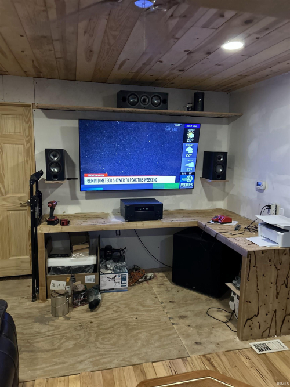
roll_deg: -1.0
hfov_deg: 53.0
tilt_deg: -5.1
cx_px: 145
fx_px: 291
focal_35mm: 26
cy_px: 194
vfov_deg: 67.3
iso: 500
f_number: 1.5
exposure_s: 1/30
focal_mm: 5.7
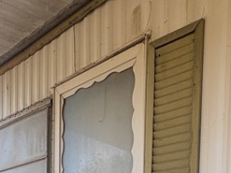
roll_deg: -0.7
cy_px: 277
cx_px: 139
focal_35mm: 58
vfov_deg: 20.6
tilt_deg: -4.5
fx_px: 387
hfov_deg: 33.1
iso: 40
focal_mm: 2.22
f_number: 2.2
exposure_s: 1/185
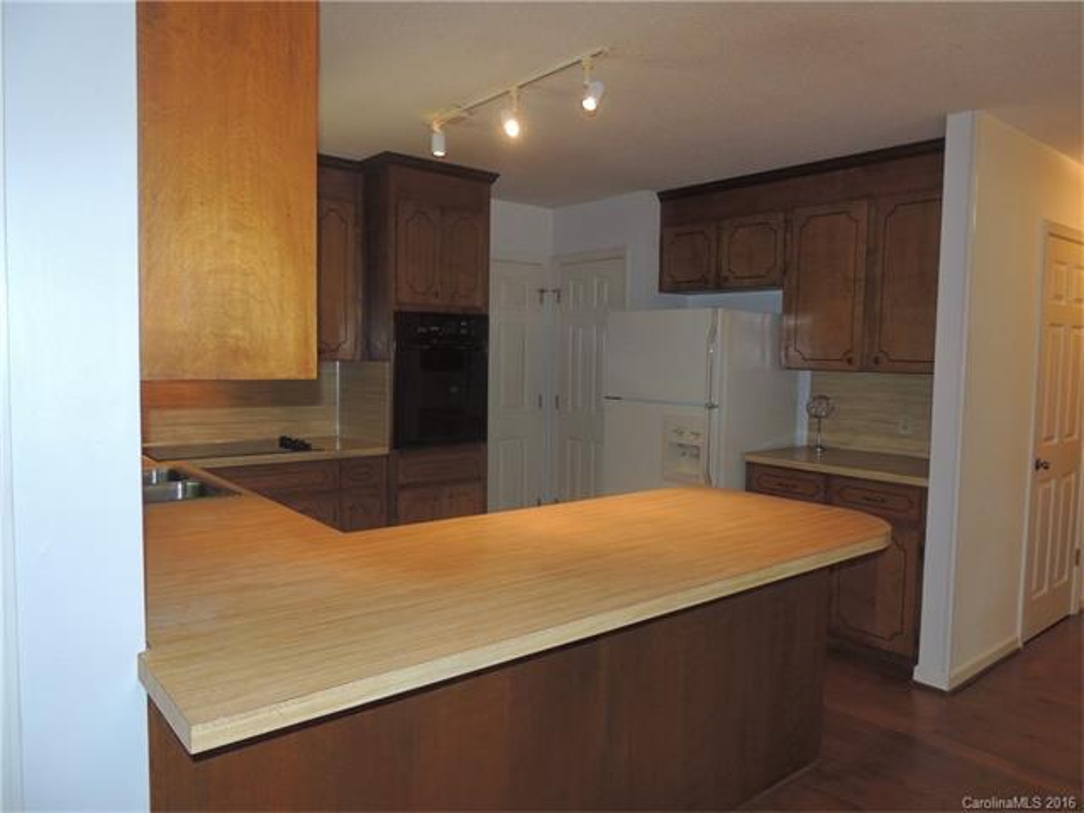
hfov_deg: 71.6
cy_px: 406
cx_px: 542
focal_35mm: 24
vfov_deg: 56.8
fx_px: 752
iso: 200
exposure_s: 1/30
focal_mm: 4.3
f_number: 3
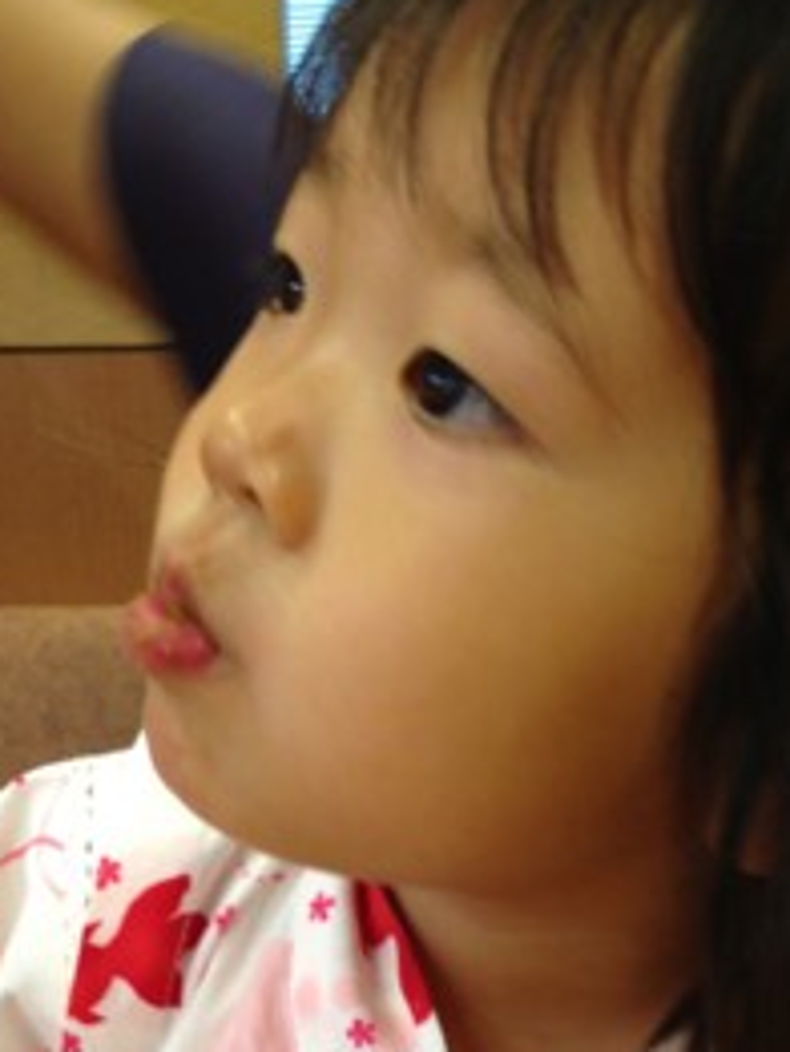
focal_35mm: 57
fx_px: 1733
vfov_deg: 32.5
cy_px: 895
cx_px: 459
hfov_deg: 25.6
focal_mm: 4.13
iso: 80
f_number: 2.4
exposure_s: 1/20
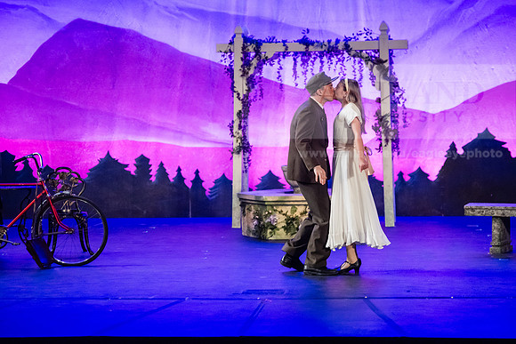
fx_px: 1935
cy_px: 172
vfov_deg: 10.2
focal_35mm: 135
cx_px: 258
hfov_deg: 15.2
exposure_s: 1/200
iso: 4000
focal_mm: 135
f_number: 3.2
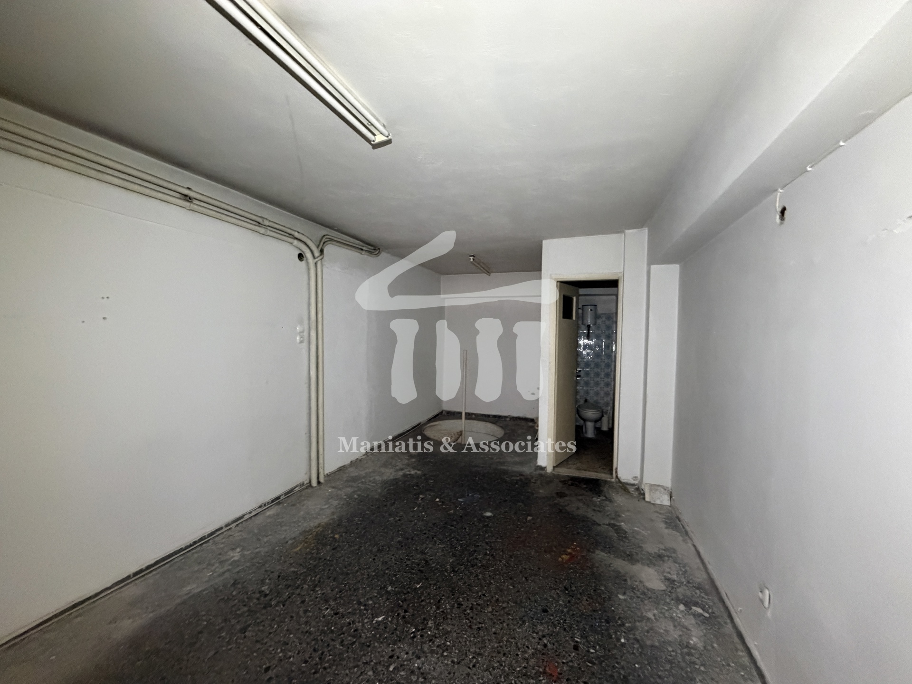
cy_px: 342
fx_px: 369
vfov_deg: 85.7
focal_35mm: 14
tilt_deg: -0.5
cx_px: 456
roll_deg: +0.6
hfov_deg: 102.1
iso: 800
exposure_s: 1/60
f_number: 2.2
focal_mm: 2.22
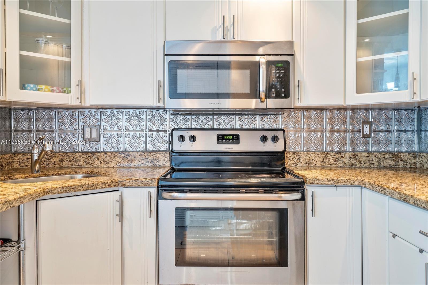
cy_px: 142
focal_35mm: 31
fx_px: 368
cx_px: 214
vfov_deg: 42.3
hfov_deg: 60.3
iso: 400
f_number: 8
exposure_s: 1/2.5
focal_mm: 31
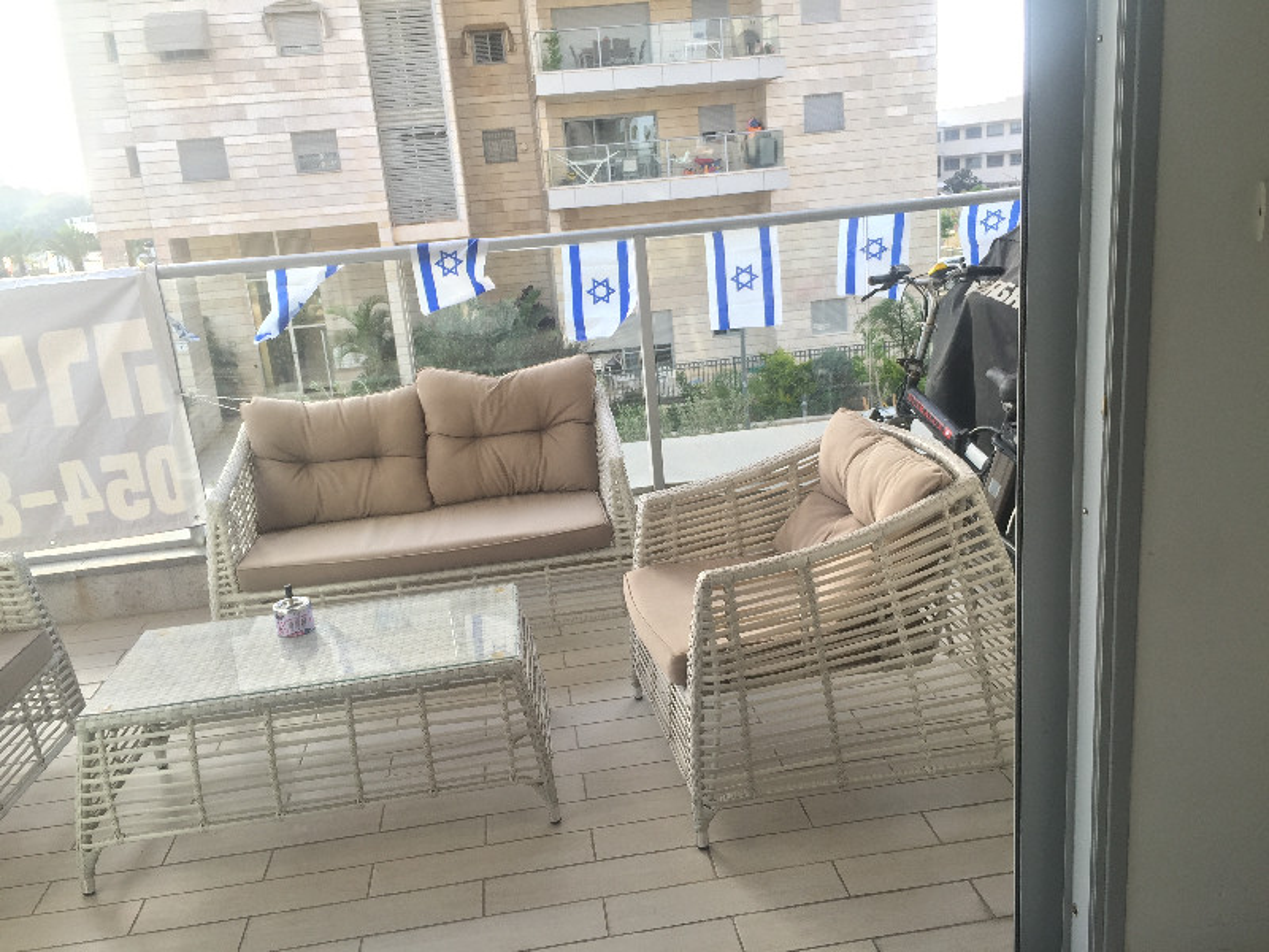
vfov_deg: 48.2
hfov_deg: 61.7
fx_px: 1063
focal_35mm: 29
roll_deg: +4.1
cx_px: 634
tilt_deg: -14.7
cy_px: 476
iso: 32
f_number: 2.2
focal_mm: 4.15
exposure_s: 1/142
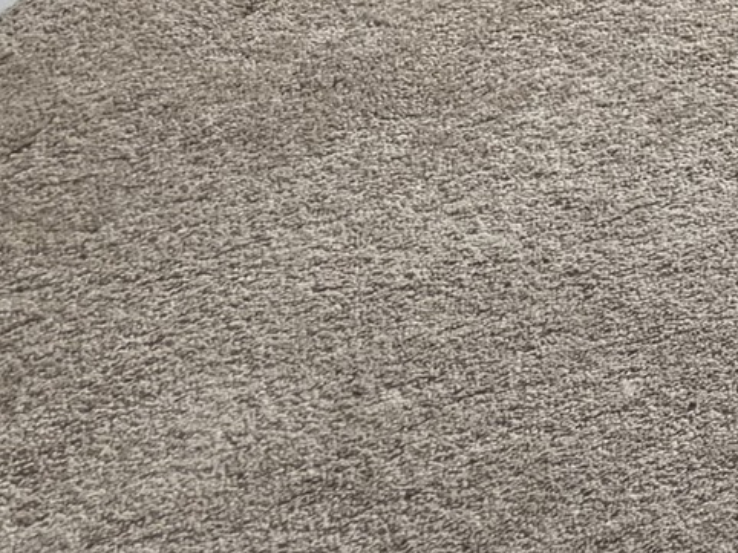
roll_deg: -0.5
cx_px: 2180
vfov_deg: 8.1
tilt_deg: -9.4
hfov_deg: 9.9
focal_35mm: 153
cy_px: -1178
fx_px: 3260
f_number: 1.78
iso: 80
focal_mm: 6.76
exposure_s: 1/168
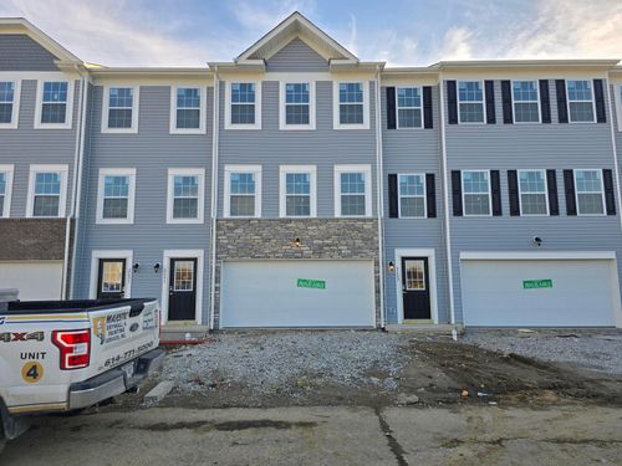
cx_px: 311
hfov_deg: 73.9
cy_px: 233
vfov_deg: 58.9
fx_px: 413
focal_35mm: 23
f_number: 1.7
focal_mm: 6.3
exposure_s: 1/382
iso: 12
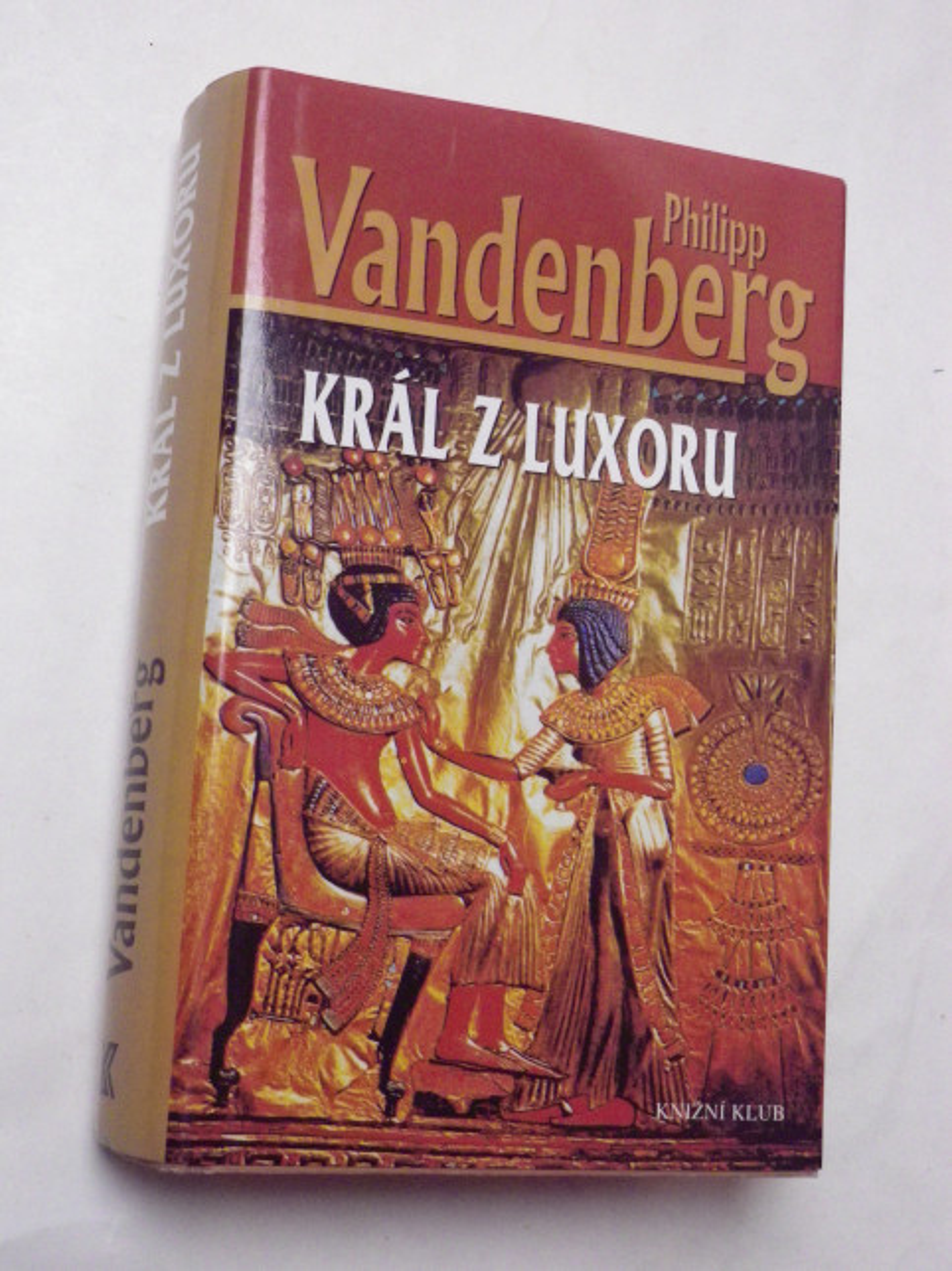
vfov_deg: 38.9
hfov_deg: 29.7
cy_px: 636
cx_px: 476
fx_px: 1797
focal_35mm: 49
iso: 640
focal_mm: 8.7
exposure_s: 1/60
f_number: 4.2
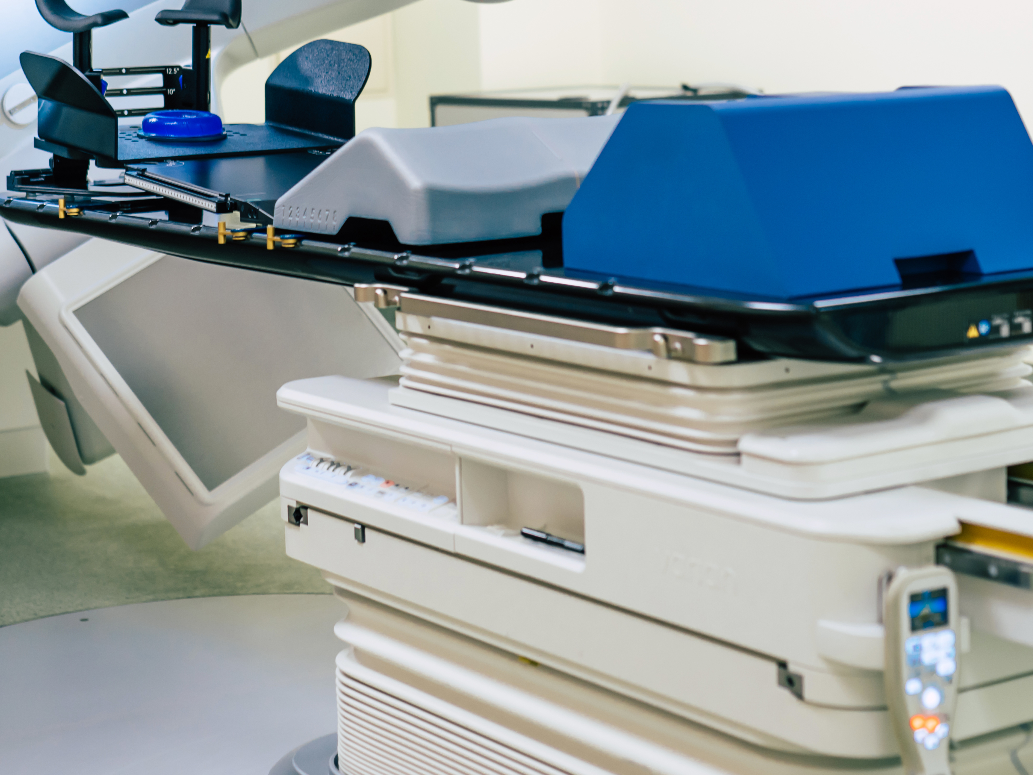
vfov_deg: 18.0
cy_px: 120
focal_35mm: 81
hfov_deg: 24.1
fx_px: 2417
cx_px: 409
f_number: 1.8
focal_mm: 35
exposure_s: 1/40
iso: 160
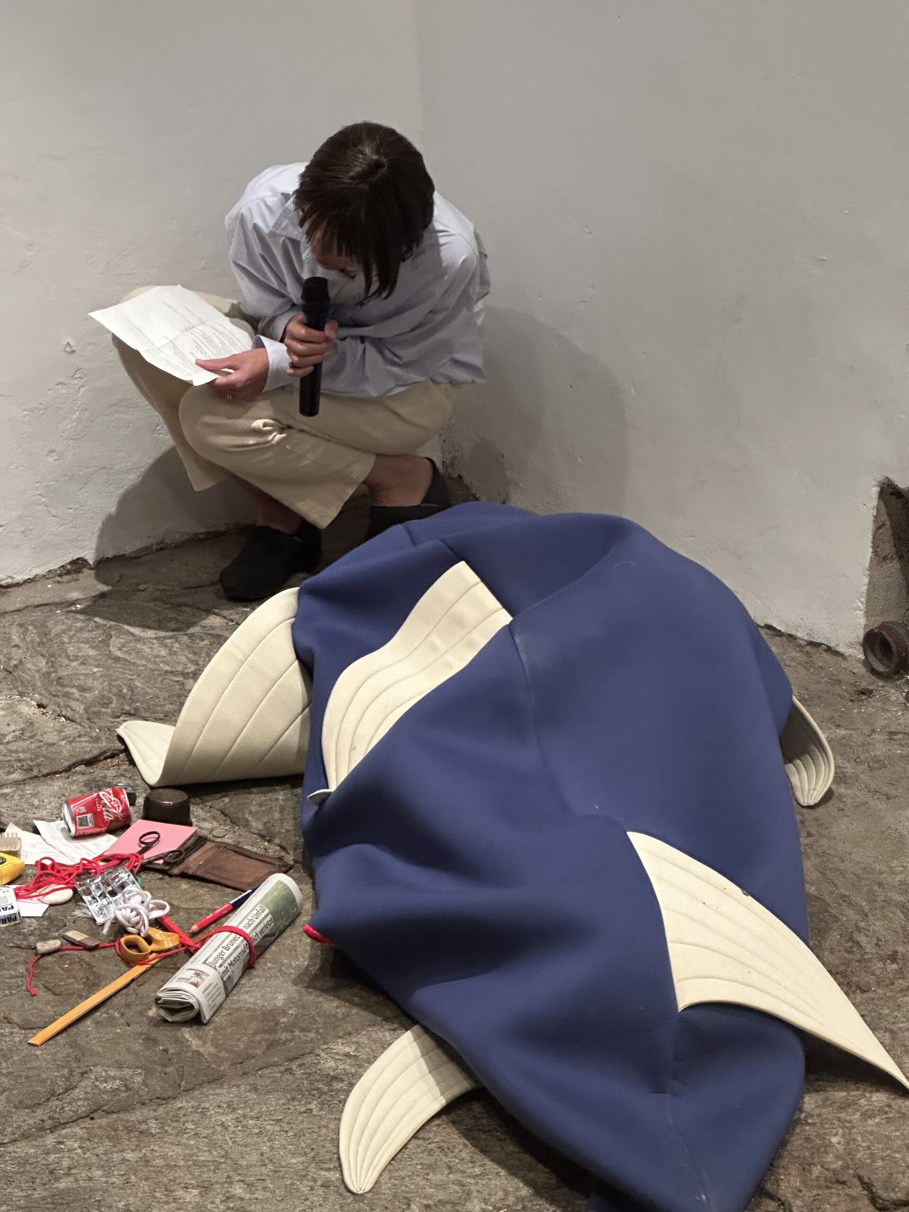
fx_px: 2696
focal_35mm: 77
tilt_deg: -17.1
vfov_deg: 25.3
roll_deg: +3.5
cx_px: 454
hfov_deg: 19.1
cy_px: 606
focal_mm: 9
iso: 500
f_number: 2.8
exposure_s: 1/34
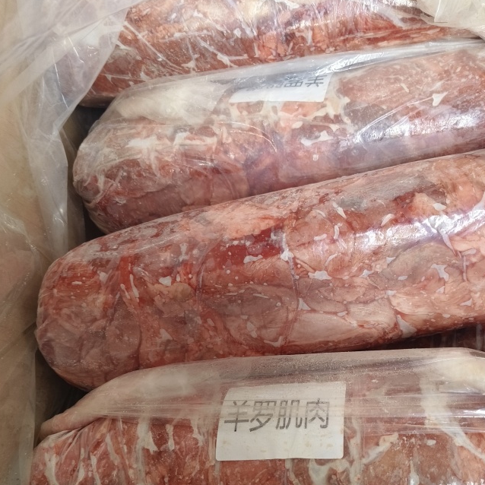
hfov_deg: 48.3
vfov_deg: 48.0
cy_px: 304
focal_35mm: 34
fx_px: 539
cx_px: 274
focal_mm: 5.6
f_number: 1.88
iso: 448
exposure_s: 1/50
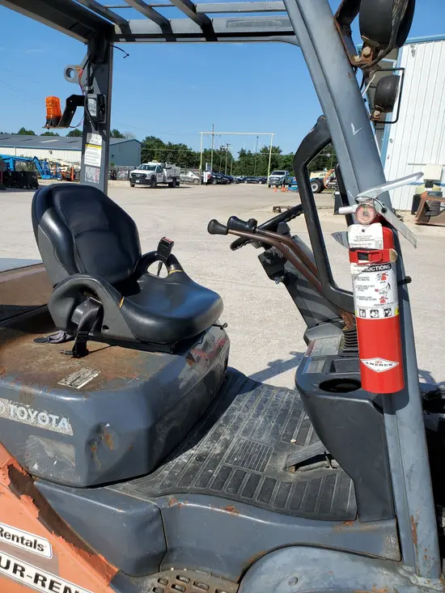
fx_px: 446
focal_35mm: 26
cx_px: 222
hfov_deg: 53.1
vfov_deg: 67.3
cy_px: 296
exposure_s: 1/1909
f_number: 2.4
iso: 50
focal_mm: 4.3
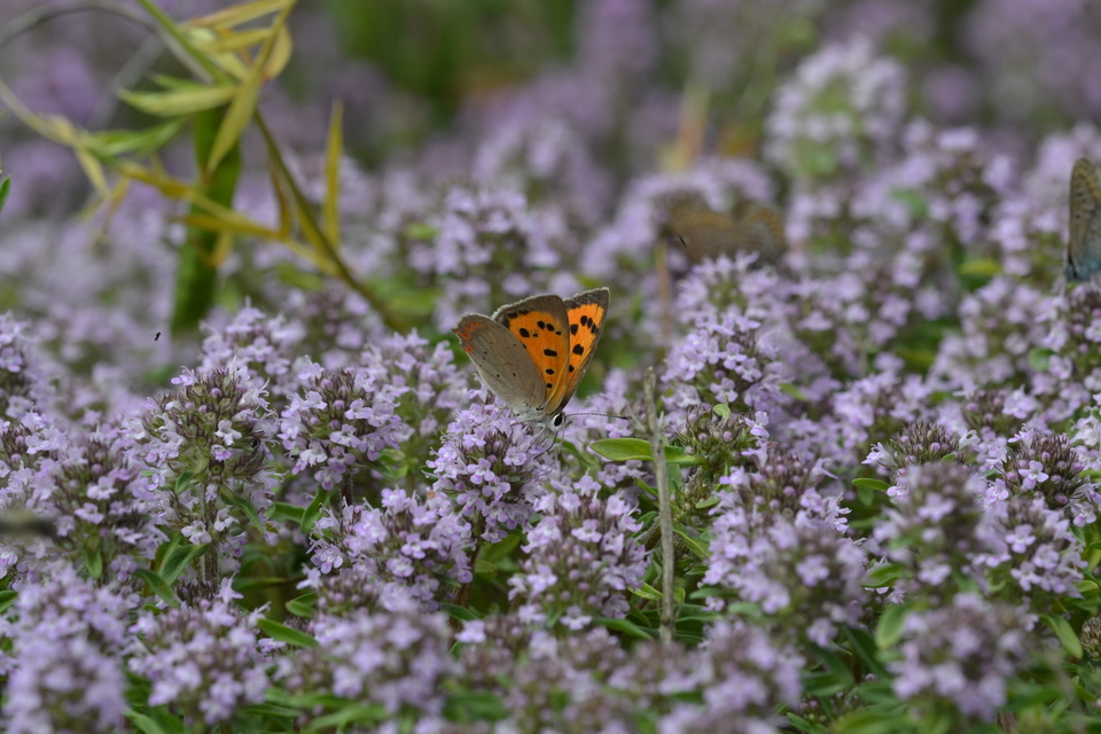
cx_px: 550
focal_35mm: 278
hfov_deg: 7.4
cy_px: 367
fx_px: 8486
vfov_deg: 5.0
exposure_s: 1/250
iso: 250
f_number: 8
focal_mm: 185
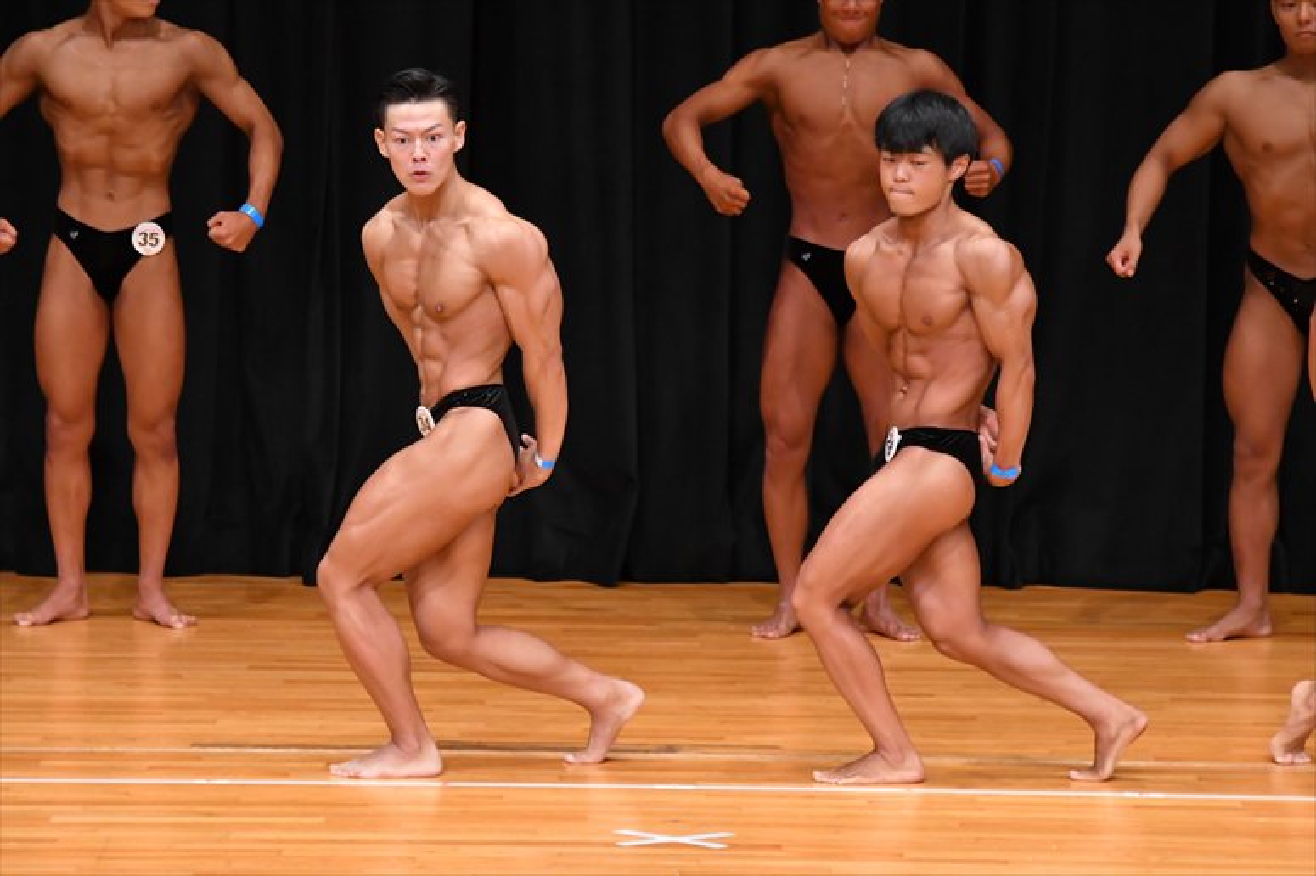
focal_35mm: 300
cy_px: 438
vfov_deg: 4.6
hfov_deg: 6.9
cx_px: 658
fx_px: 10961
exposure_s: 1/400
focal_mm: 200
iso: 4000
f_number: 5.6
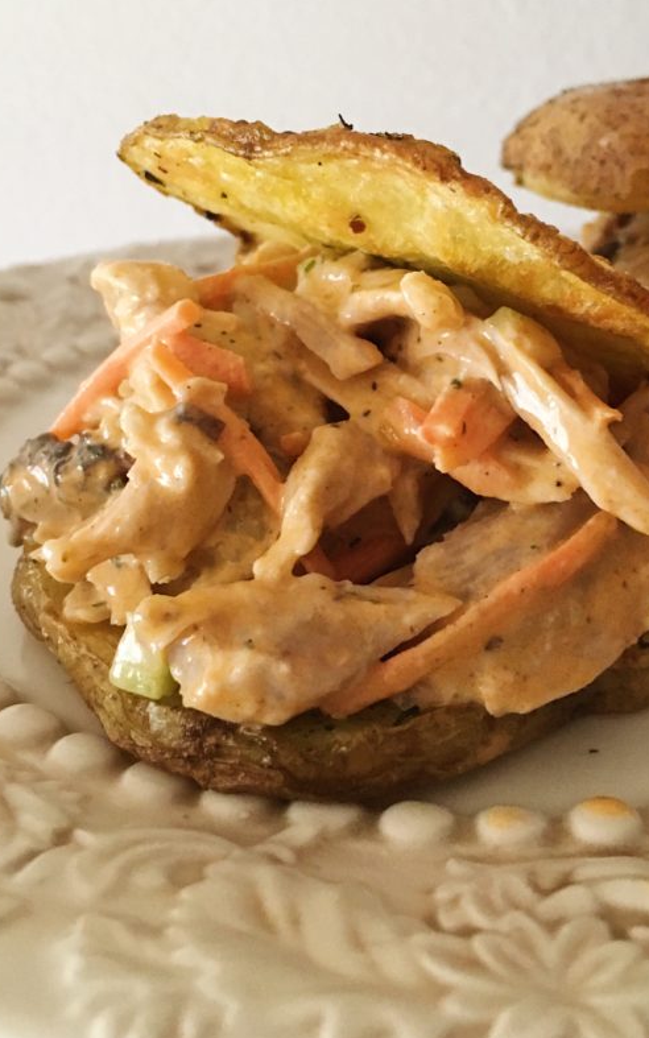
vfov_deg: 48.8
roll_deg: -0.2
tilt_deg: -19.1
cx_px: 425
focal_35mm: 40
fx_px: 1132
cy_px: 392
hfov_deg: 31.8
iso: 200
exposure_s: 1/20
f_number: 2.2
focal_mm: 4.15
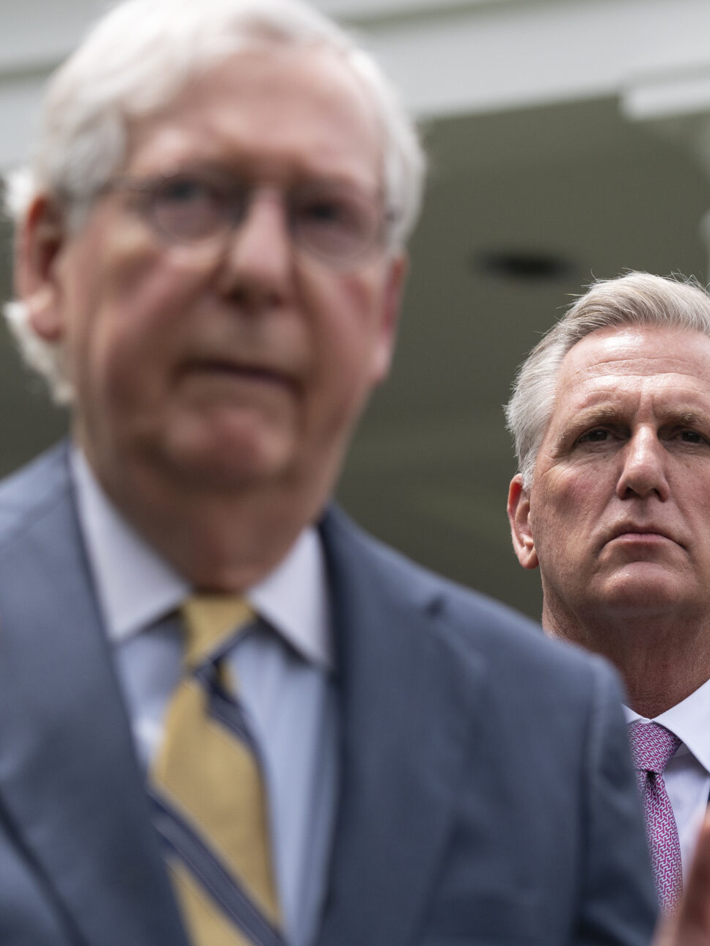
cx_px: 381
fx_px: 4538
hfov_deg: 8.9
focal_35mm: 166
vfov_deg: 11.9
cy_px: 572
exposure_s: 1/6400
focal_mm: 87
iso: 640
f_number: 3.2
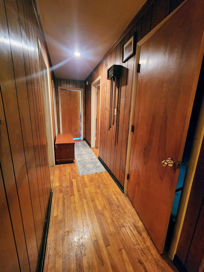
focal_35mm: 13
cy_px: 136
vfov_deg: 106.2
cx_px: 102
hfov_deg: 89.9
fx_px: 102
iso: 800
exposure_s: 1/24
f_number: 2.2
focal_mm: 2.2
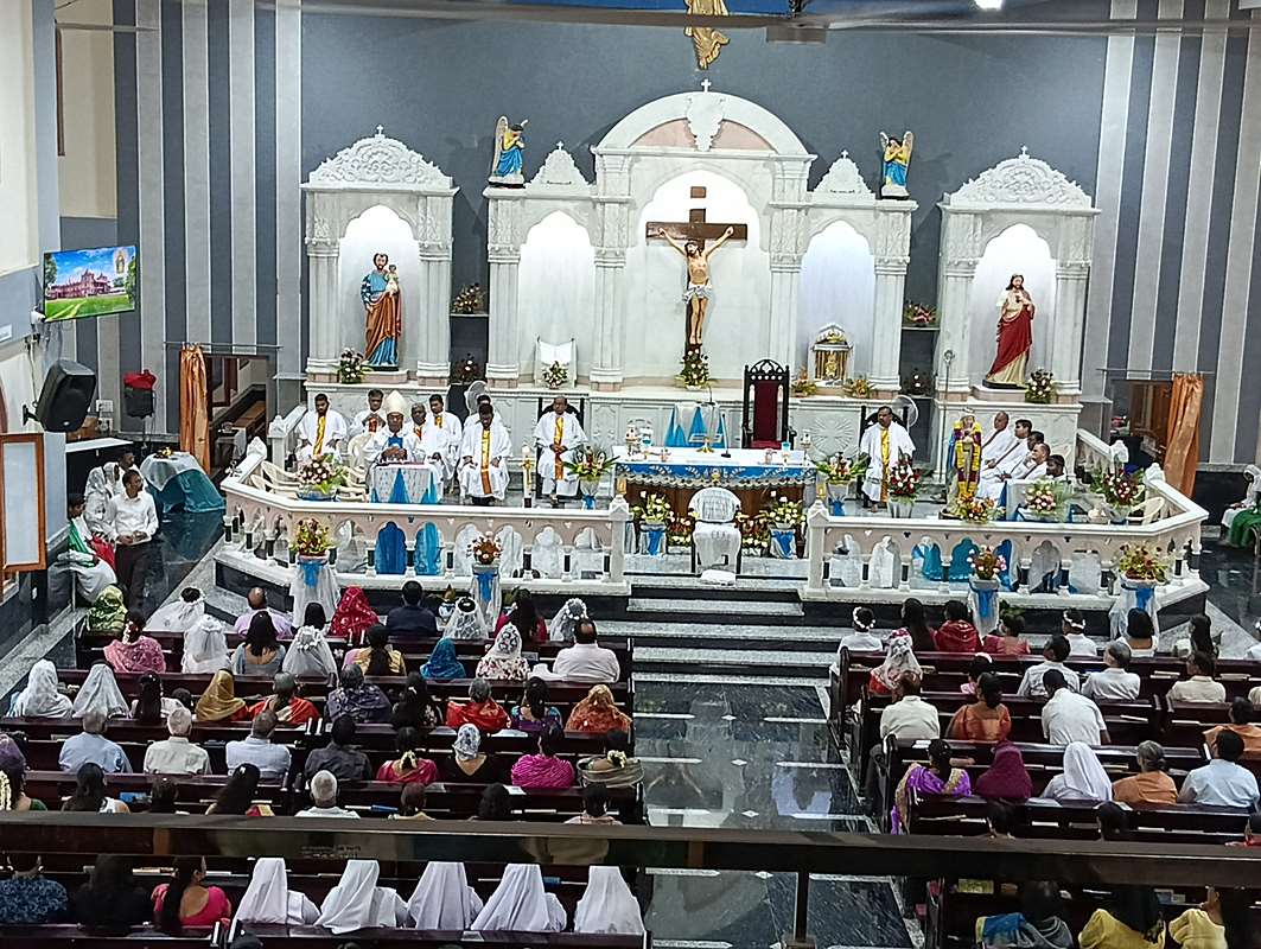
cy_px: 474
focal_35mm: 52
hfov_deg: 36.8
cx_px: 630
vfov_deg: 28.1
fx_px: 1897
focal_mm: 3.96
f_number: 1.8
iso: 422
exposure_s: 1/33.3
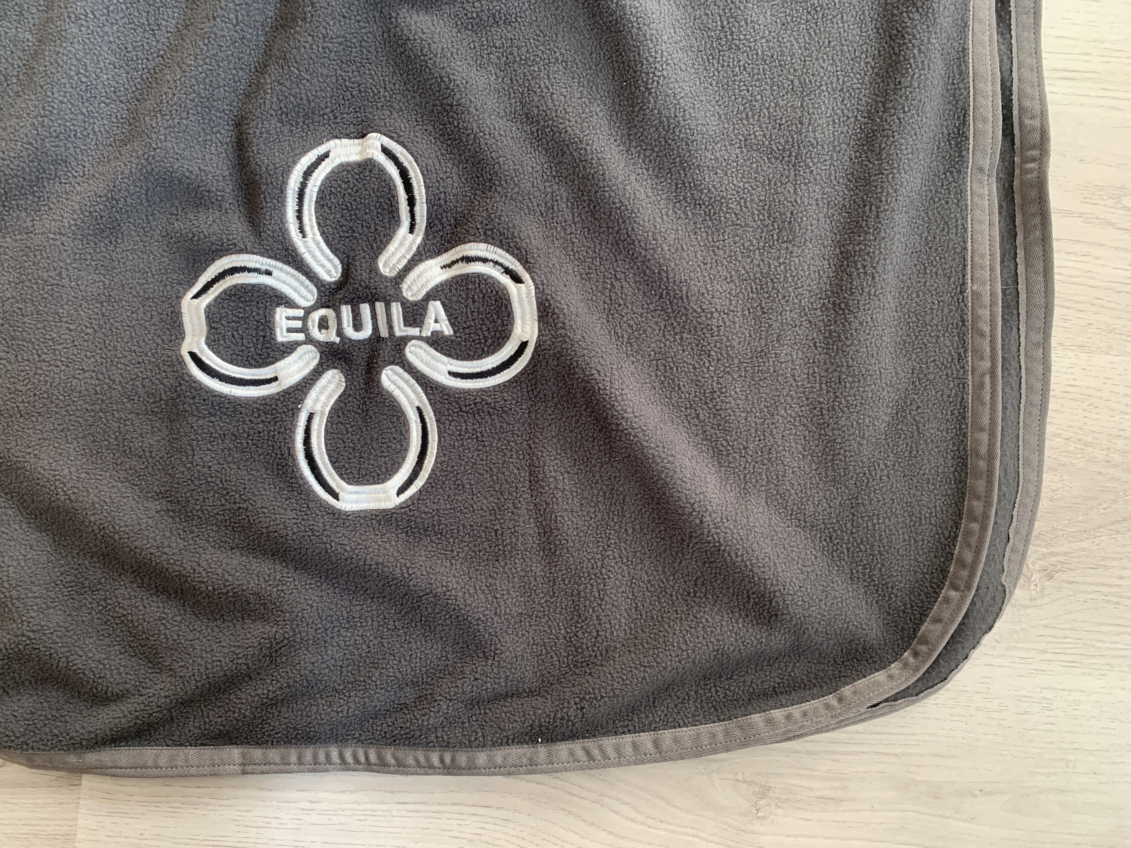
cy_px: 424
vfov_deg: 53.1
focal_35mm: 26
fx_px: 849
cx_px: 566
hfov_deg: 67.3
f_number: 1.8
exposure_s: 1/60
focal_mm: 4.25
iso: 200
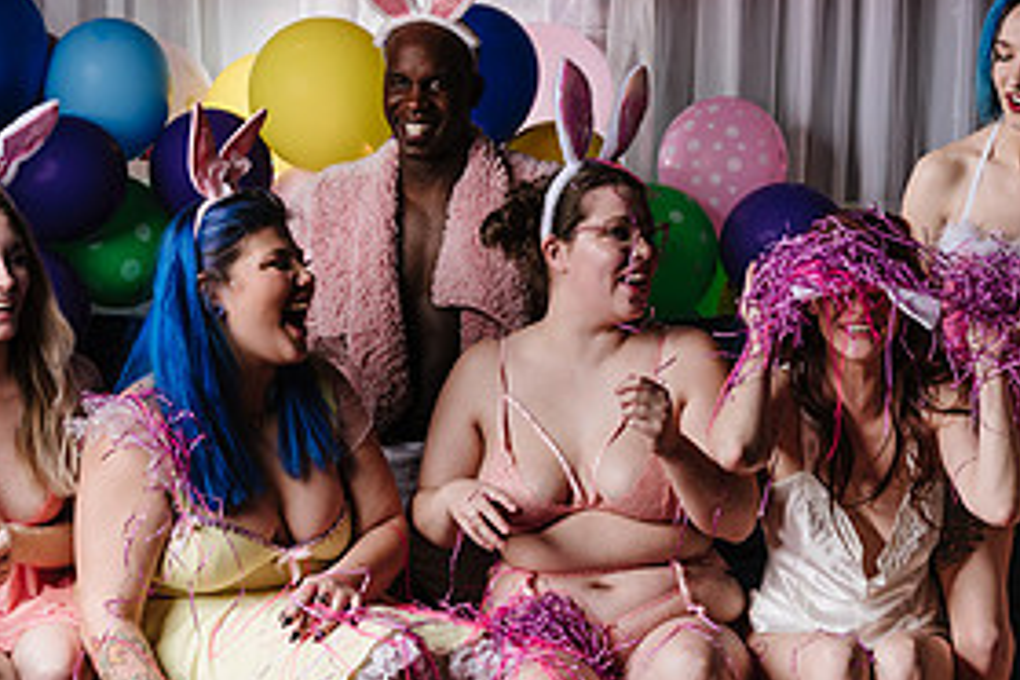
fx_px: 2521
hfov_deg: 22.8
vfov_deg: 15.3
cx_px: 431
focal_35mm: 89
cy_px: 494
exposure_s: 1/200
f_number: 4.5
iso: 64
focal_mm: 42
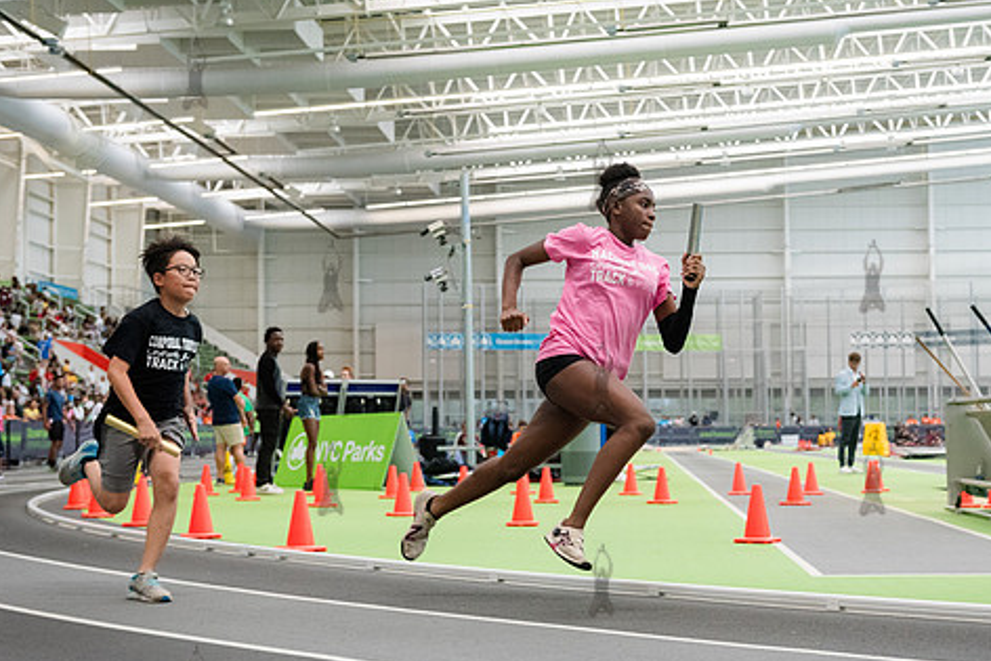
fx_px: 1625
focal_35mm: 59
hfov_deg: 33.8
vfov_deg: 23.0
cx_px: 600
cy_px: 377
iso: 6400
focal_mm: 48
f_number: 3.5
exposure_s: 1/1000
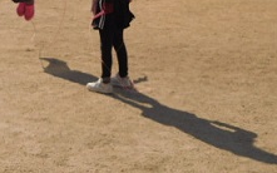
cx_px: 39
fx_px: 928
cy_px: -48
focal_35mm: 123
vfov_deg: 10.4
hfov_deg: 16.8
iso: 125
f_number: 4.1
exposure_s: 1/1250
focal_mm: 8.9
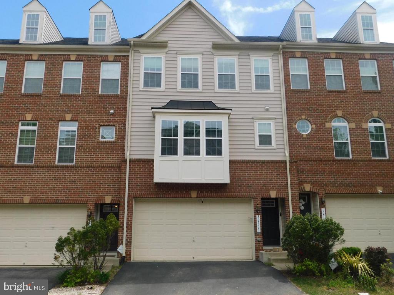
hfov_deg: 60.0
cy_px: 148
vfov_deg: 46.8
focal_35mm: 30
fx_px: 341
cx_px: 197
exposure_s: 1/1000
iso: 125
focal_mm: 5.3
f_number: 3.2
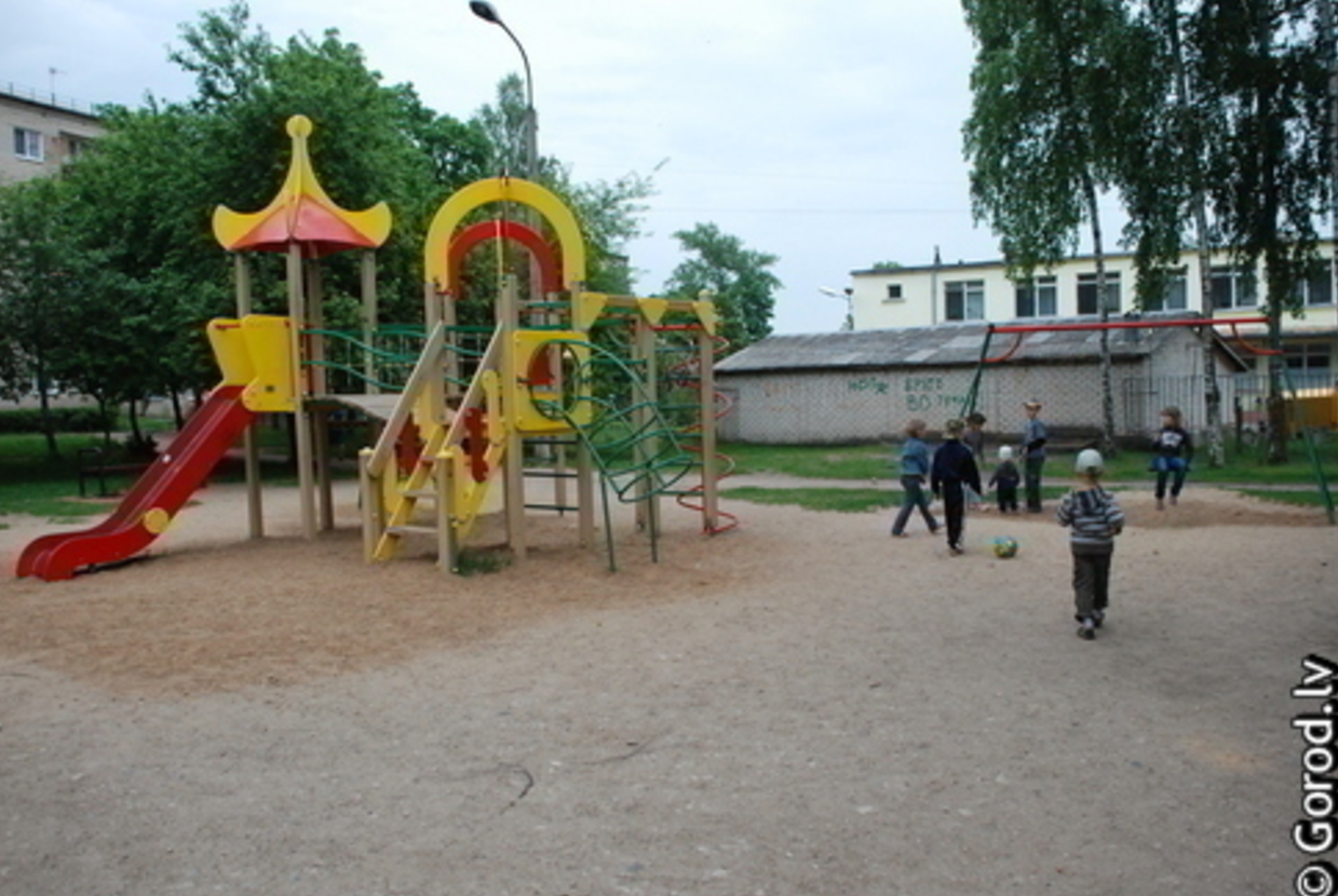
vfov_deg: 42.4
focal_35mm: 31
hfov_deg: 60.2
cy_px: 462
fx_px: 1154
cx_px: 654
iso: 800
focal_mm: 20
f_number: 4
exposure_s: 1/1000
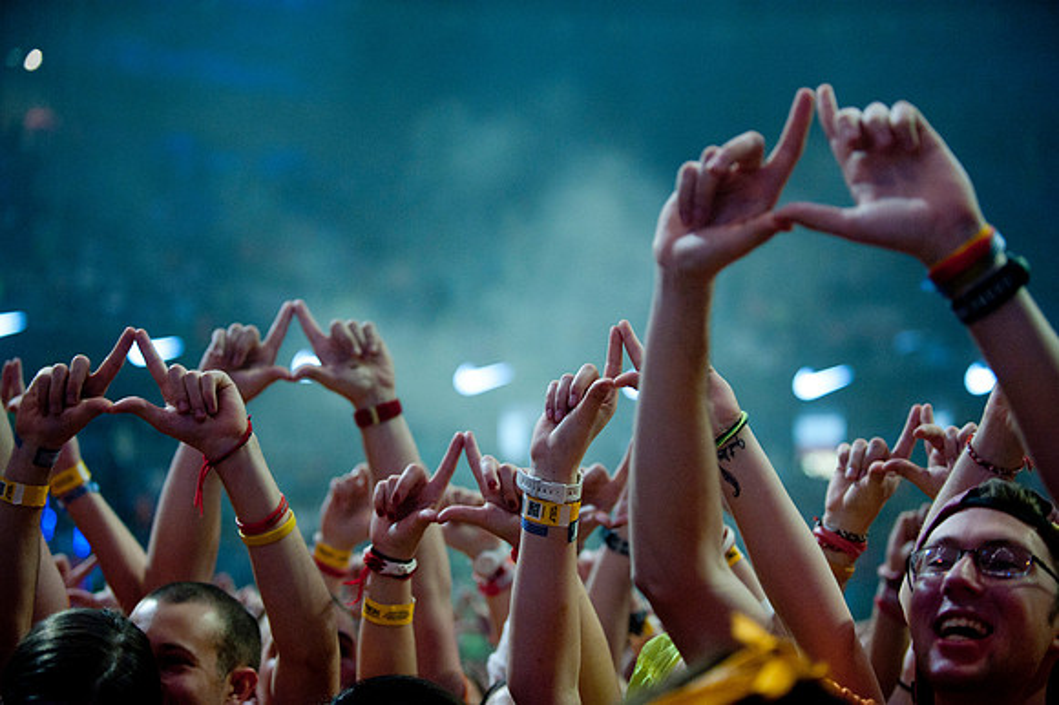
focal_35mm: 70
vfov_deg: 19.4
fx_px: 2058
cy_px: 352
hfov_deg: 28.9
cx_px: 530
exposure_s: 1/400
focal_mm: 70
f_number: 2.8
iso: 2500
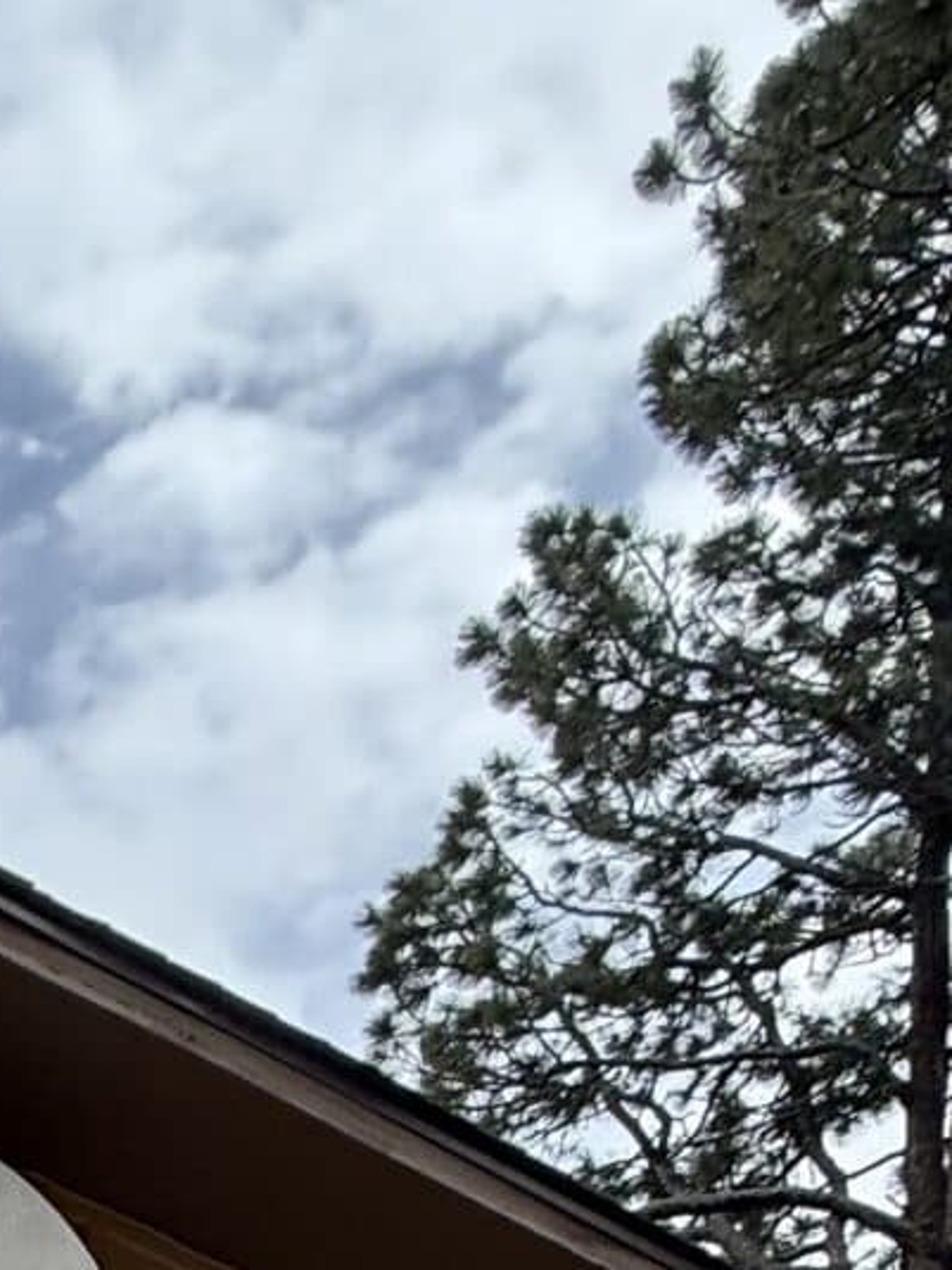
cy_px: 2390
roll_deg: +1.8
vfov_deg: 19.7
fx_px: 2458
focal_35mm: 67
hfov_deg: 17.3
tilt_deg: -3.3
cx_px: -833
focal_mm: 2.22
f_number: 2.2
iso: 50
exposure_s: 1/1033
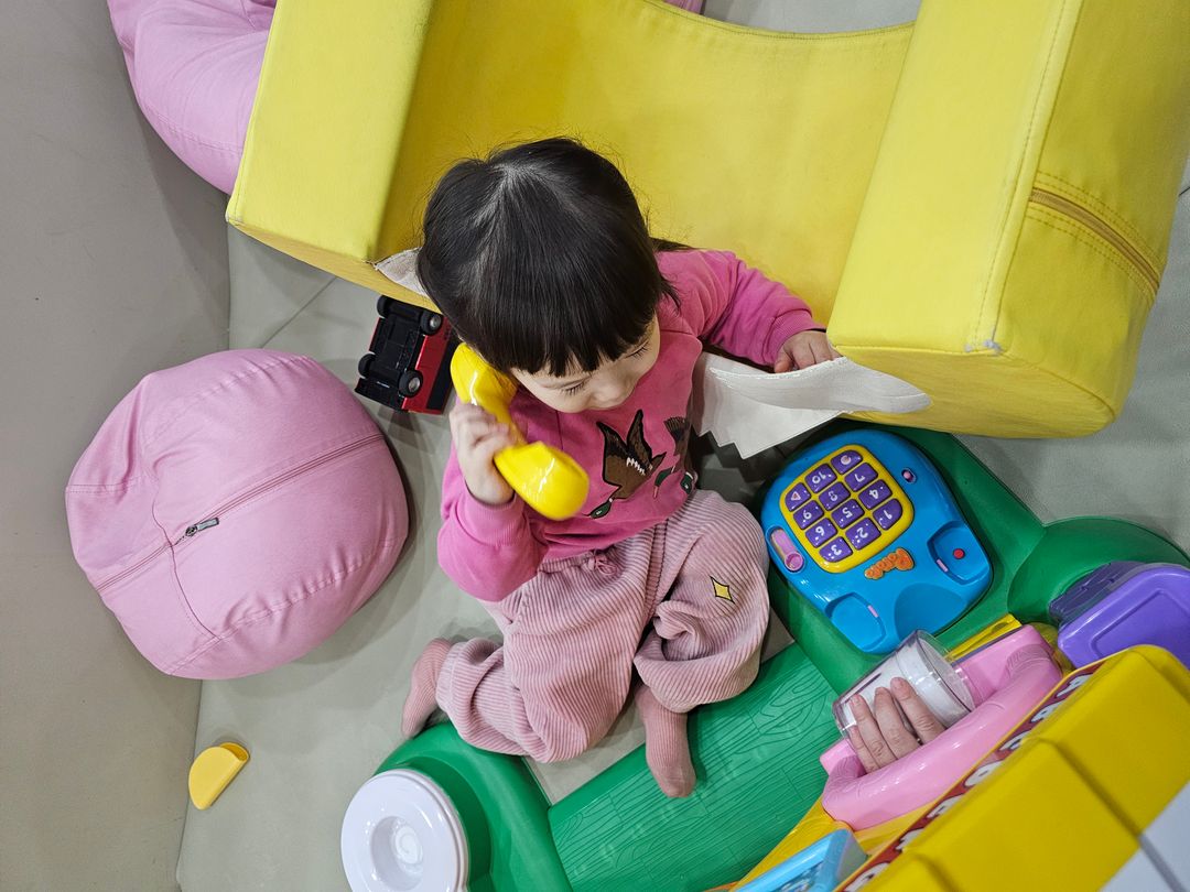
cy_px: 446
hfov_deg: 73.9
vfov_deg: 58.9
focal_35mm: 23
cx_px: 595
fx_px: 791
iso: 400
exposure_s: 1/120
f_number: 1.7
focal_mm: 6.3
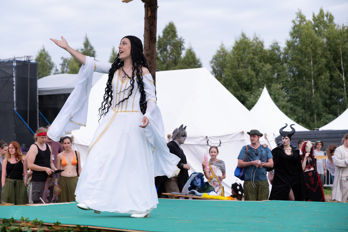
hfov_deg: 27.0
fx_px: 725
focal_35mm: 75
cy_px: 116
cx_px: 174
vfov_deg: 18.2
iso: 160
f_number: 3.6
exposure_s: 1/1000
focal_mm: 50
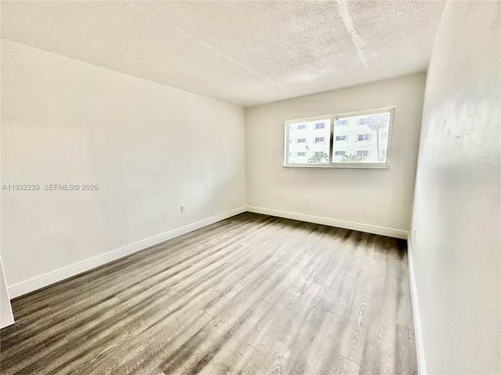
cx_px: 250
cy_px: 188
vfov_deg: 85.7
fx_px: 203
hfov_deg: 102.1
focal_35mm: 14
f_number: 2.2
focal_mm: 2.22
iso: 320
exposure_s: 1/120
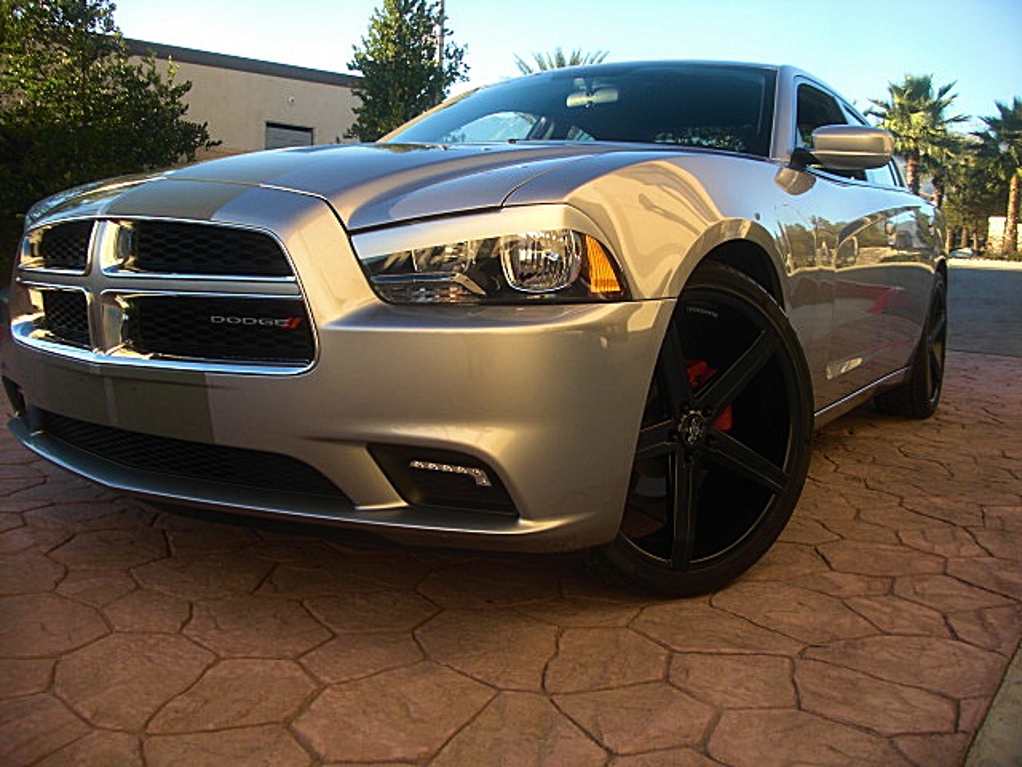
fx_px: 1063
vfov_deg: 39.7
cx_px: 511
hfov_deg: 51.4
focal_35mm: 36
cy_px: 384
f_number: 2.8
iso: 50
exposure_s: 1/125
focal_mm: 6.3
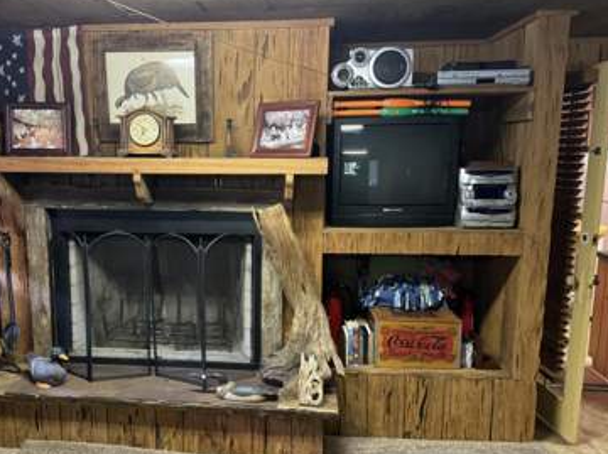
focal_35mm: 32
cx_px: 236
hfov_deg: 56.3
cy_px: 252
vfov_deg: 44.0
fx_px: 561
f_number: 1.78
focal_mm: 6.76
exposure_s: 1/40
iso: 800
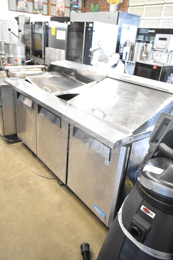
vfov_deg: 67.4
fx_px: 194
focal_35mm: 27
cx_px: 86
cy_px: 130
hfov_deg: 48.0
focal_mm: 18
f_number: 3.5
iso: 2500
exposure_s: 1/30
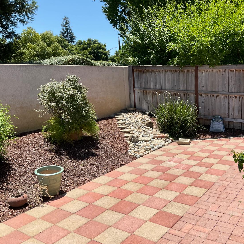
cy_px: 121
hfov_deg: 47.0
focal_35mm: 35
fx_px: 279
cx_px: 143
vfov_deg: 47.2
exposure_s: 1/1577
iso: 16
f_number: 1.8
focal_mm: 3
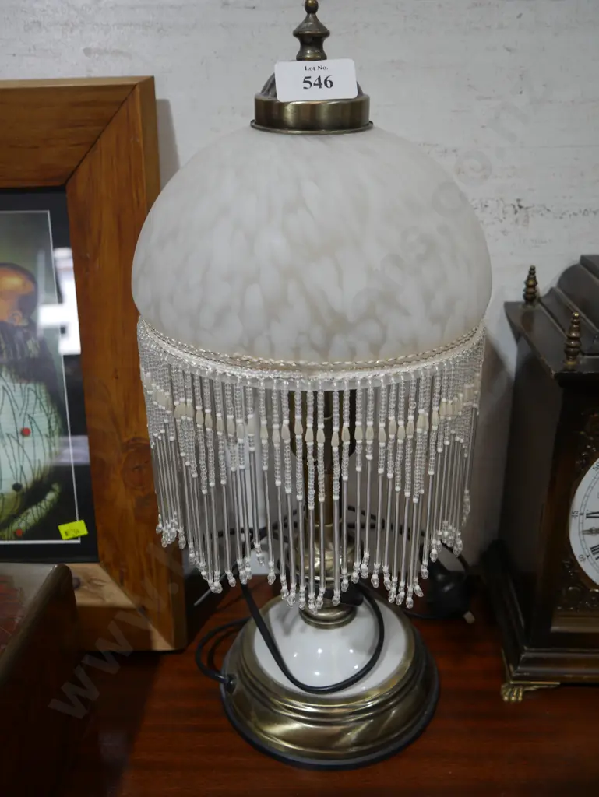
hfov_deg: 44.2
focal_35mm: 32
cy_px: 398
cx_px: 300
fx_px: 738
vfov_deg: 56.8
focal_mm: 16
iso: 200
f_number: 3.6
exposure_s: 1/60
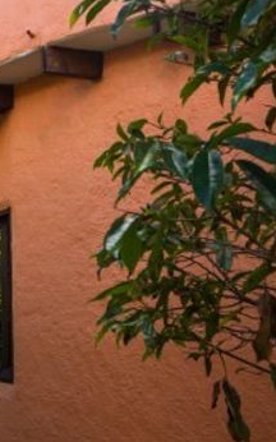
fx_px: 638
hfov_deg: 23.0
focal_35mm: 53
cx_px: -27
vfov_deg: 37.5
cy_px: 125
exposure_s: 1/160
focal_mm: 16
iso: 100
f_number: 5
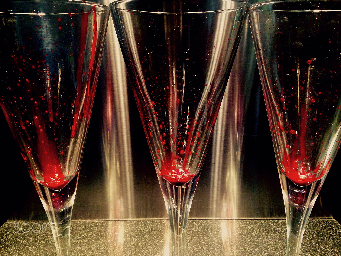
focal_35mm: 33
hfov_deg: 55.4
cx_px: 170
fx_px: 325
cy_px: 128
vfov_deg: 42.9
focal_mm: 4.12
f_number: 2.4
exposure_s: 1/20
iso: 125
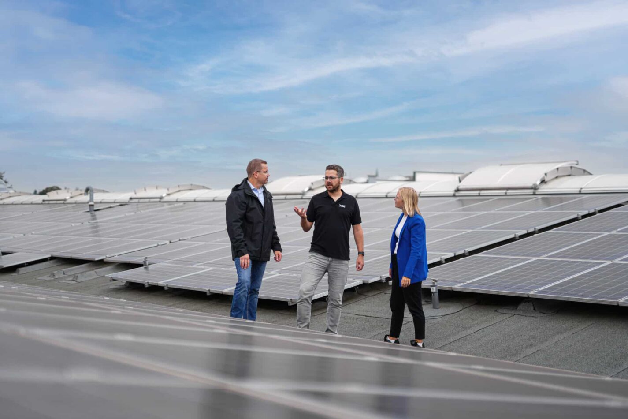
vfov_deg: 27.0
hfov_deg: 39.6
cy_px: 210
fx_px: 872
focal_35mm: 50
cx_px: 314
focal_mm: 50
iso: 80
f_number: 1.4
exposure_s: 1/3200
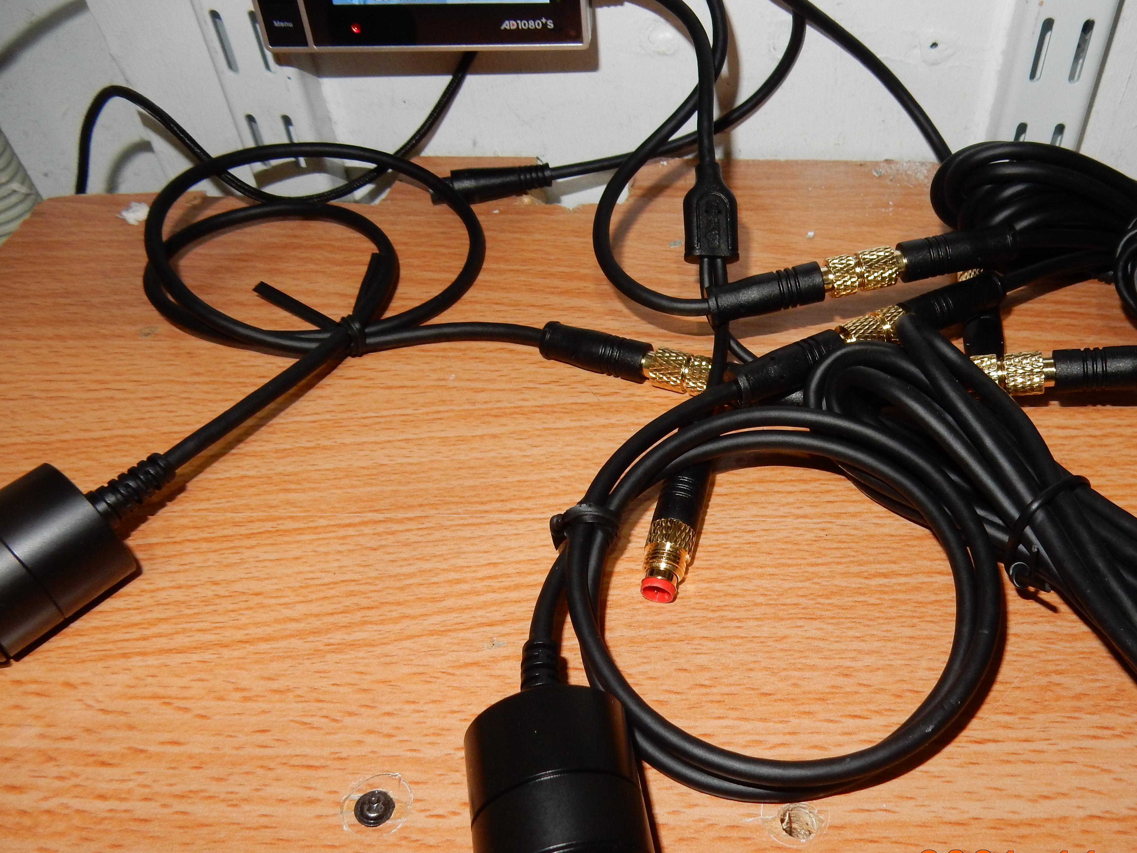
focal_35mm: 31
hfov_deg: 57.7
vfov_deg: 45.4
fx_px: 1018
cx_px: 701
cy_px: 449
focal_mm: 4.5
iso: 200
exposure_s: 1/30
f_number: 3.7
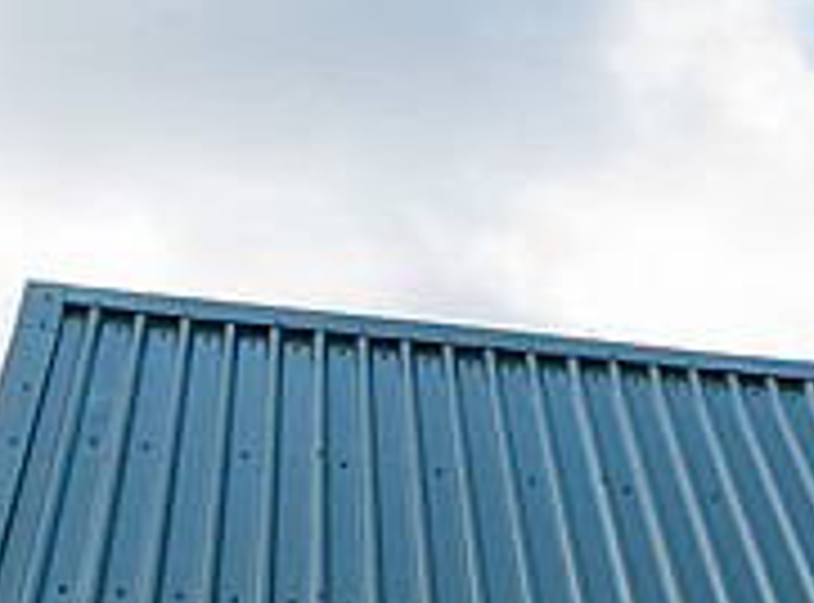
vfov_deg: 13.9
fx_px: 2224
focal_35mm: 95
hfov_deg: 19.0
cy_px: 1044
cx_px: 1088
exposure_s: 1/2500
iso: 400
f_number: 2.8
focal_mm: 10.9
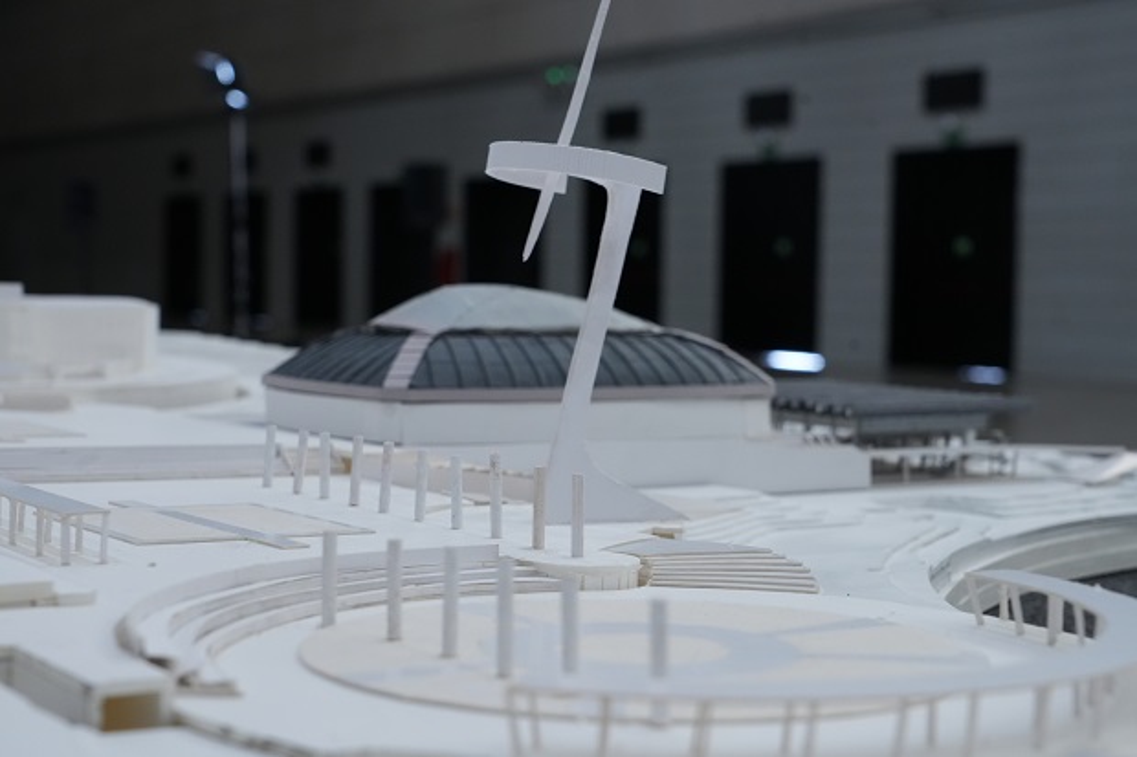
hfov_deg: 33.9
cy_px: 378
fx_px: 1863
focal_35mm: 59
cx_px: 568
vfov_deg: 23.0
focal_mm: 59
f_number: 9
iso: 3200
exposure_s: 1/125
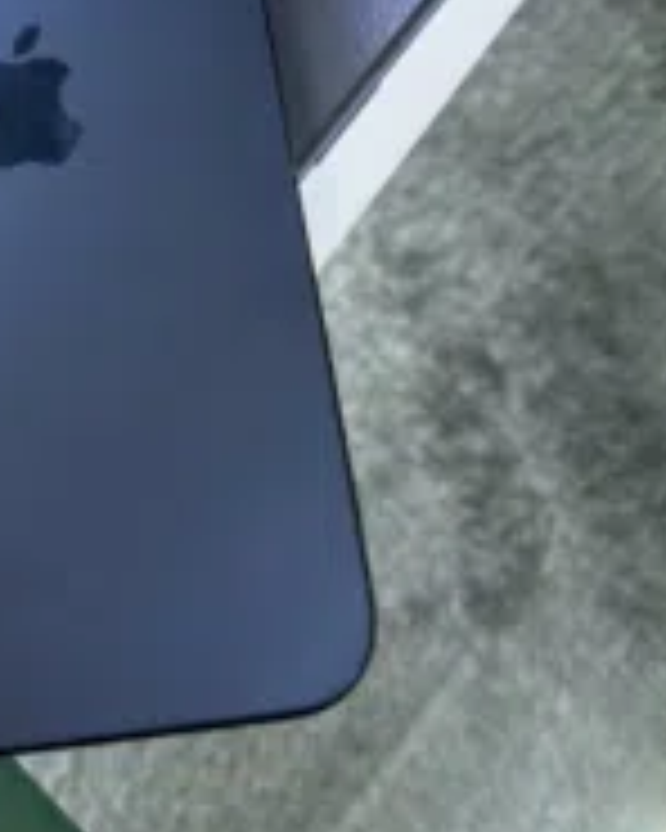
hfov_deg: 26.6
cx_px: 58
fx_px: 1355
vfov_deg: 32.6
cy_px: 103
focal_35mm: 55
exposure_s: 1/224
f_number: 1.5
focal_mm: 5.7
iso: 40
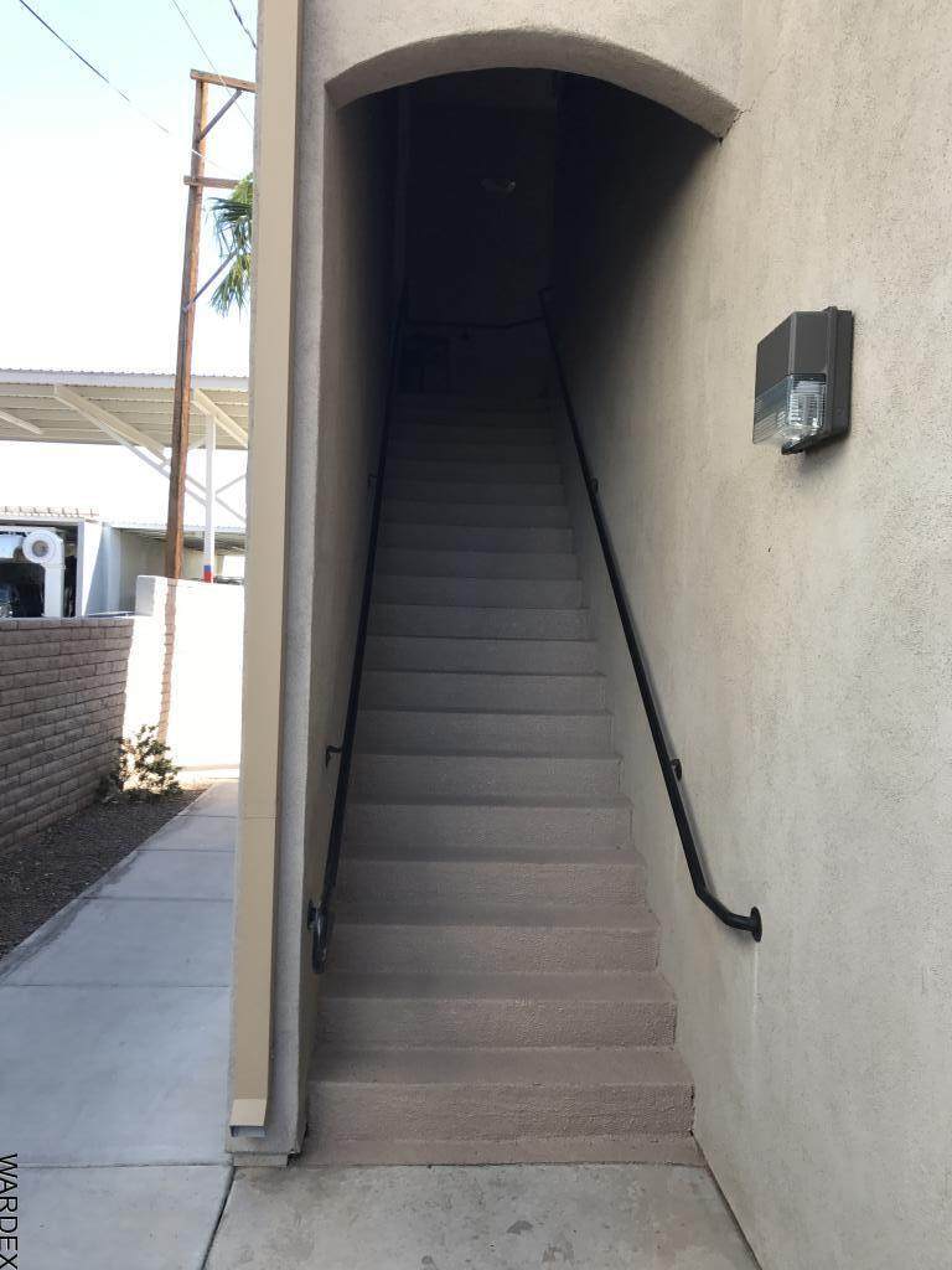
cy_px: 635
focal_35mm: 28
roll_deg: -2.0
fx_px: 1027
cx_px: 476
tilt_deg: +0.0
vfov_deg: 63.4
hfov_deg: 49.7
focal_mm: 3.99
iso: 20
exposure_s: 1/306
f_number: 1.8
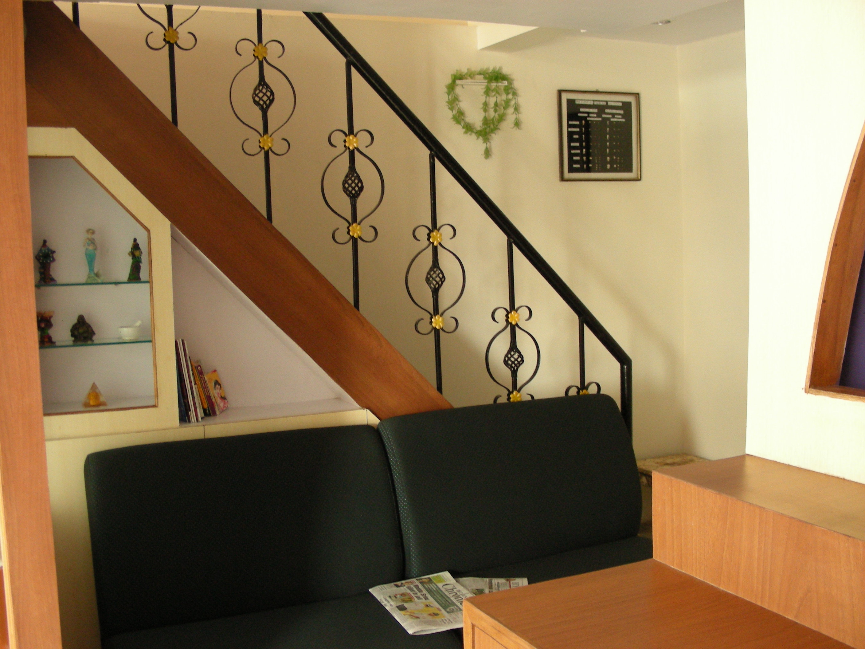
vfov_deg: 37.7
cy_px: 324
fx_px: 950
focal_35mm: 38
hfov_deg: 49.0
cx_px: 432
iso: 200
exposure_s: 1/10
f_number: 3.5
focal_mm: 6.3
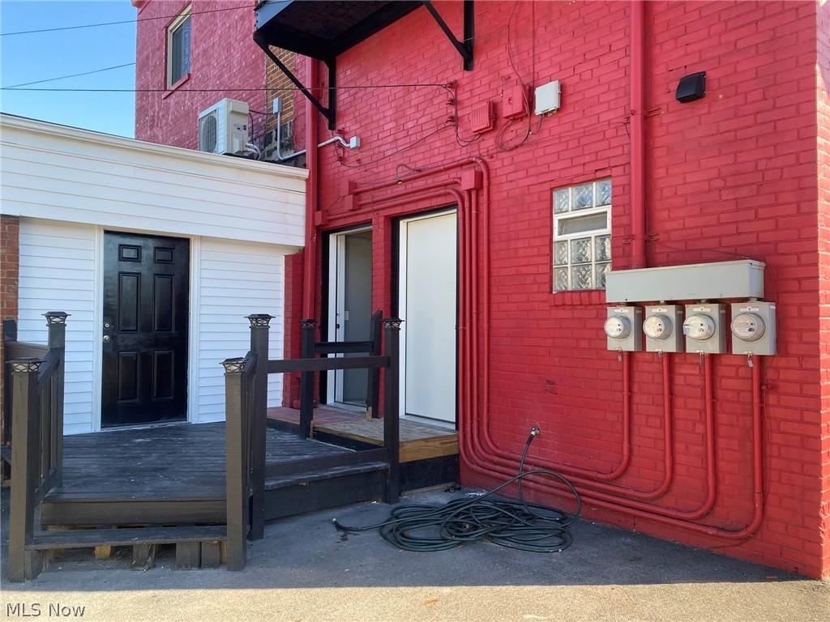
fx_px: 623
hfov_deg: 67.3
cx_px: 415
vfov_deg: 53.1
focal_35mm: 26
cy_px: 311
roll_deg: -0.8
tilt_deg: +0.5
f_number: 1.8
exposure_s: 1/324
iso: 32
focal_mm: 4.25
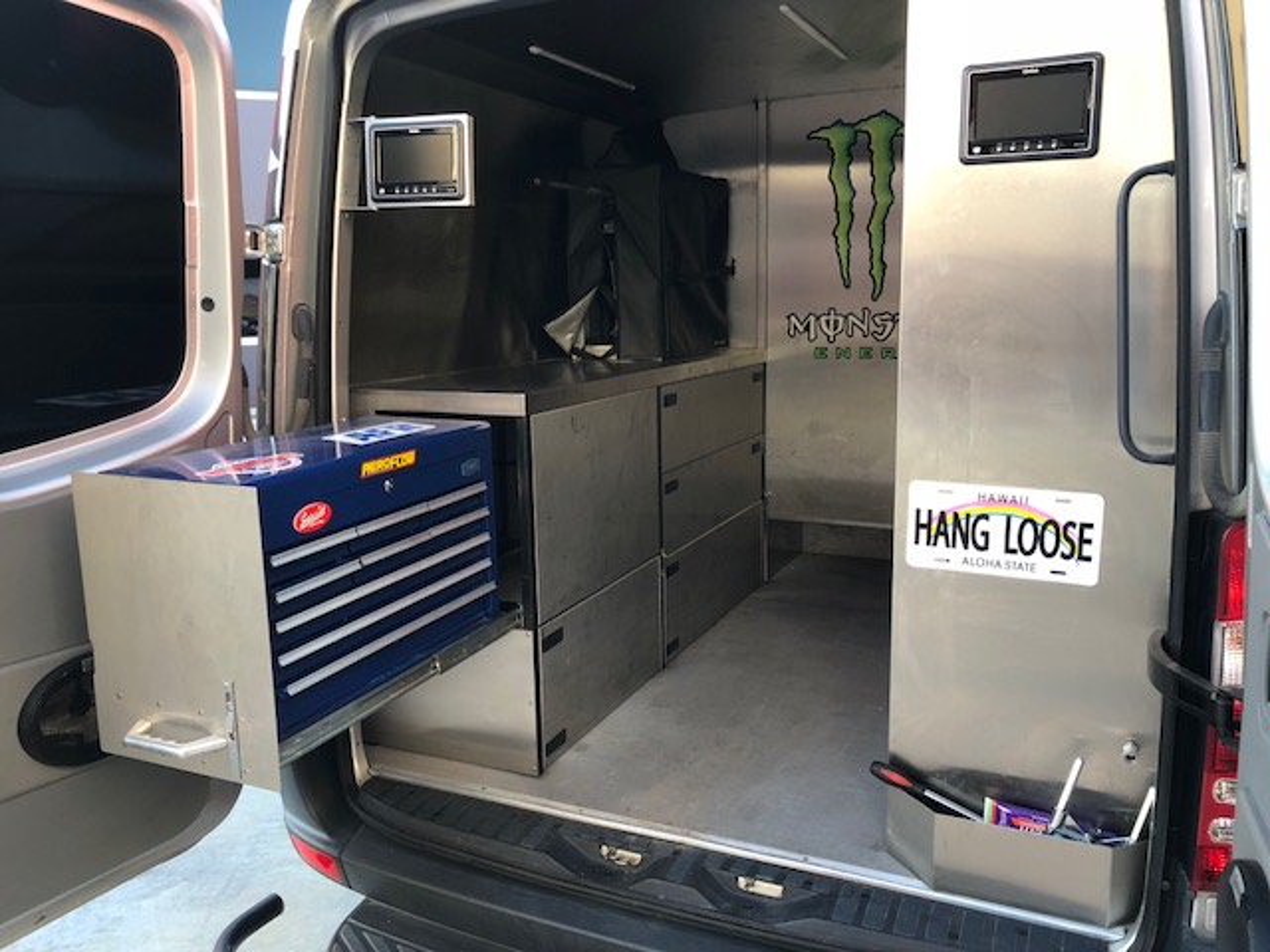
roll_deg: +1.8
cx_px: 635
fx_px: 1027
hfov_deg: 63.4
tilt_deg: -8.4
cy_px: 476
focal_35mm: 28
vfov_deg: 49.7
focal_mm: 4
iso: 25
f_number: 1.8
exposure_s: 1/40
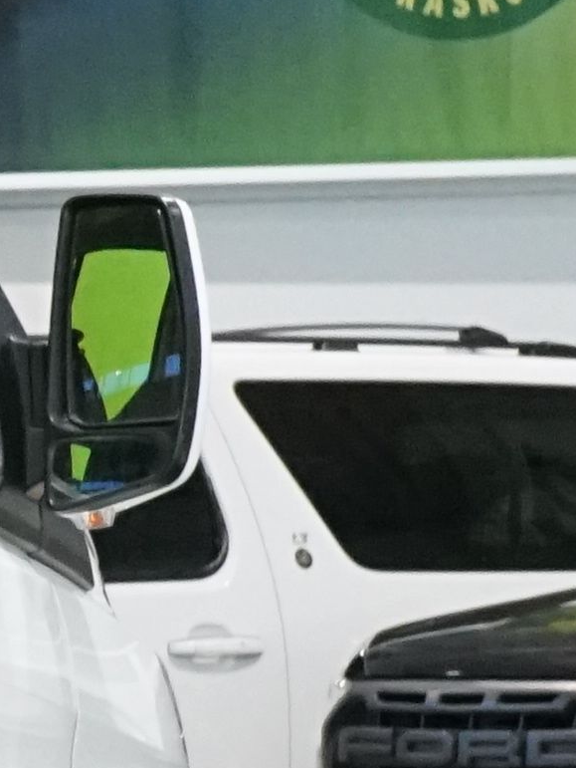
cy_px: 663
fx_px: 7626
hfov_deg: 4.0
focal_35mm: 344
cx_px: -1954
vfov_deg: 5.8
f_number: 10
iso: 4000
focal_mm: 46
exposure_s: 1/40
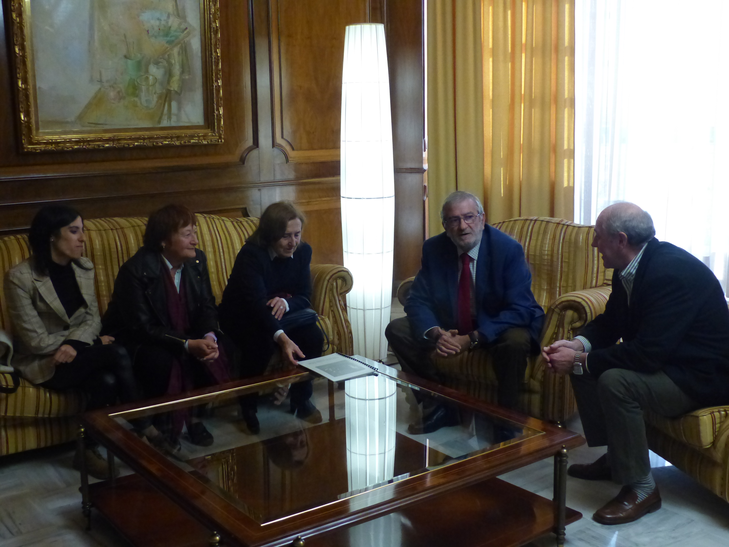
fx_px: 885
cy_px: 274
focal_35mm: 42
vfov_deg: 34.3
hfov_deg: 44.8
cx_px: 364
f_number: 2.8
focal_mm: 7.6
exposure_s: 1/250
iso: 800
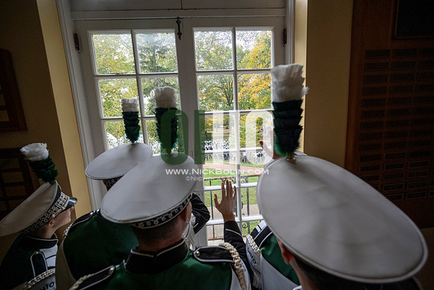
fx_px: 169
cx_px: 217
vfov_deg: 81.2
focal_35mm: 14
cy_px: 145
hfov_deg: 104.2
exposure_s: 1/1000
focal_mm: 14
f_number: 4
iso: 1000
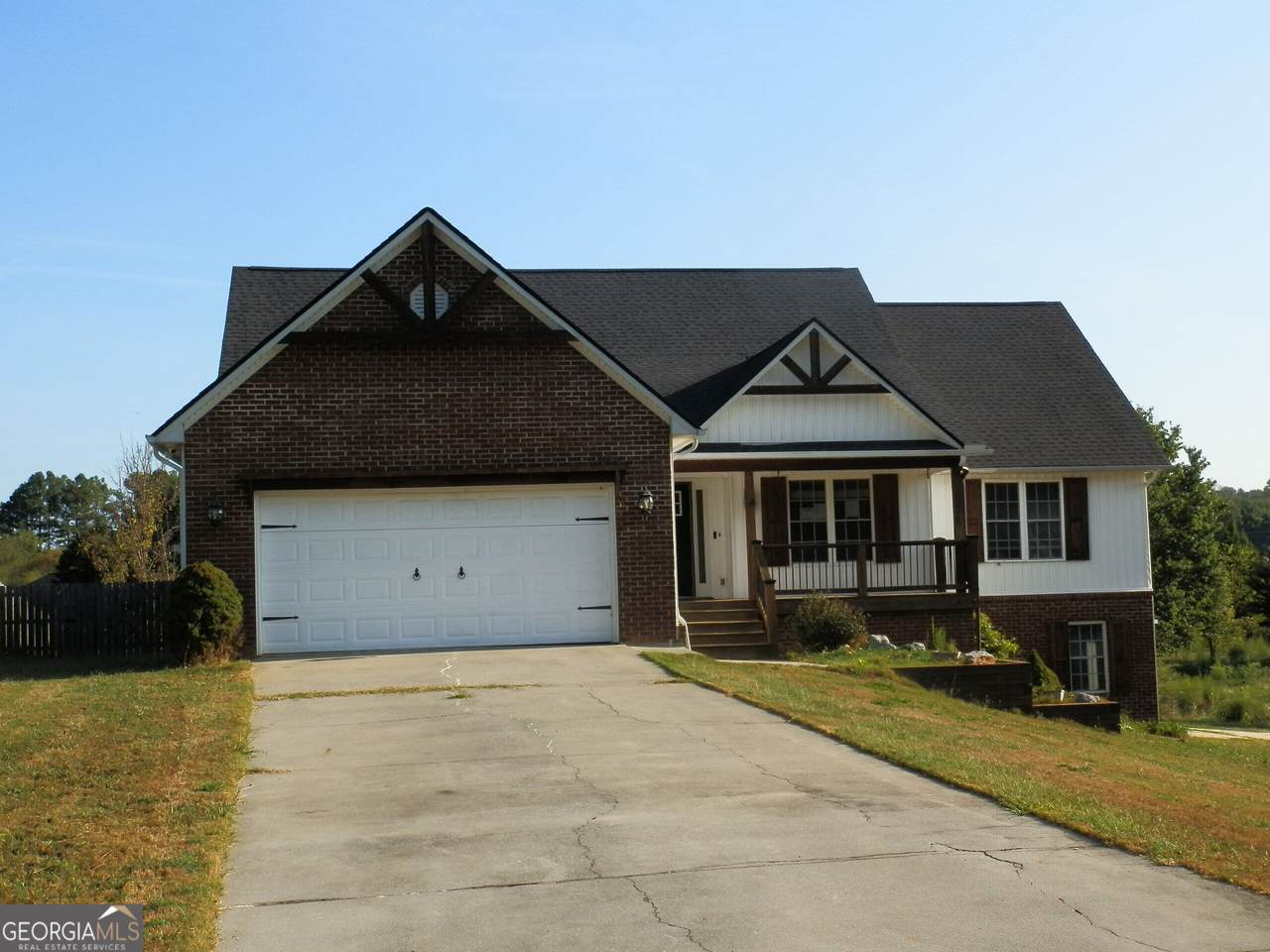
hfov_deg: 44.8
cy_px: 476
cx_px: 635
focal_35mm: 42
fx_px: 1541
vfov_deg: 34.3
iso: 64
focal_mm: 7.64
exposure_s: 1/100
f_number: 10.4
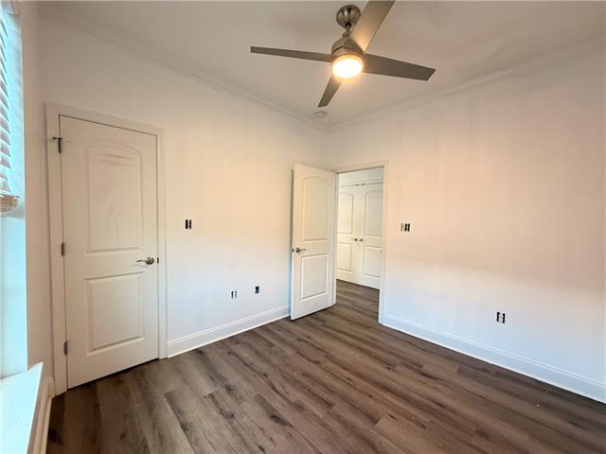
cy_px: 227
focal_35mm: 14
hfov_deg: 102.1
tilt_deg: -2.6
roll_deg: -0.9
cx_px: 303
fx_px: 245
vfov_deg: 85.7
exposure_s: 1/60
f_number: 2.2
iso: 400
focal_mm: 2.22
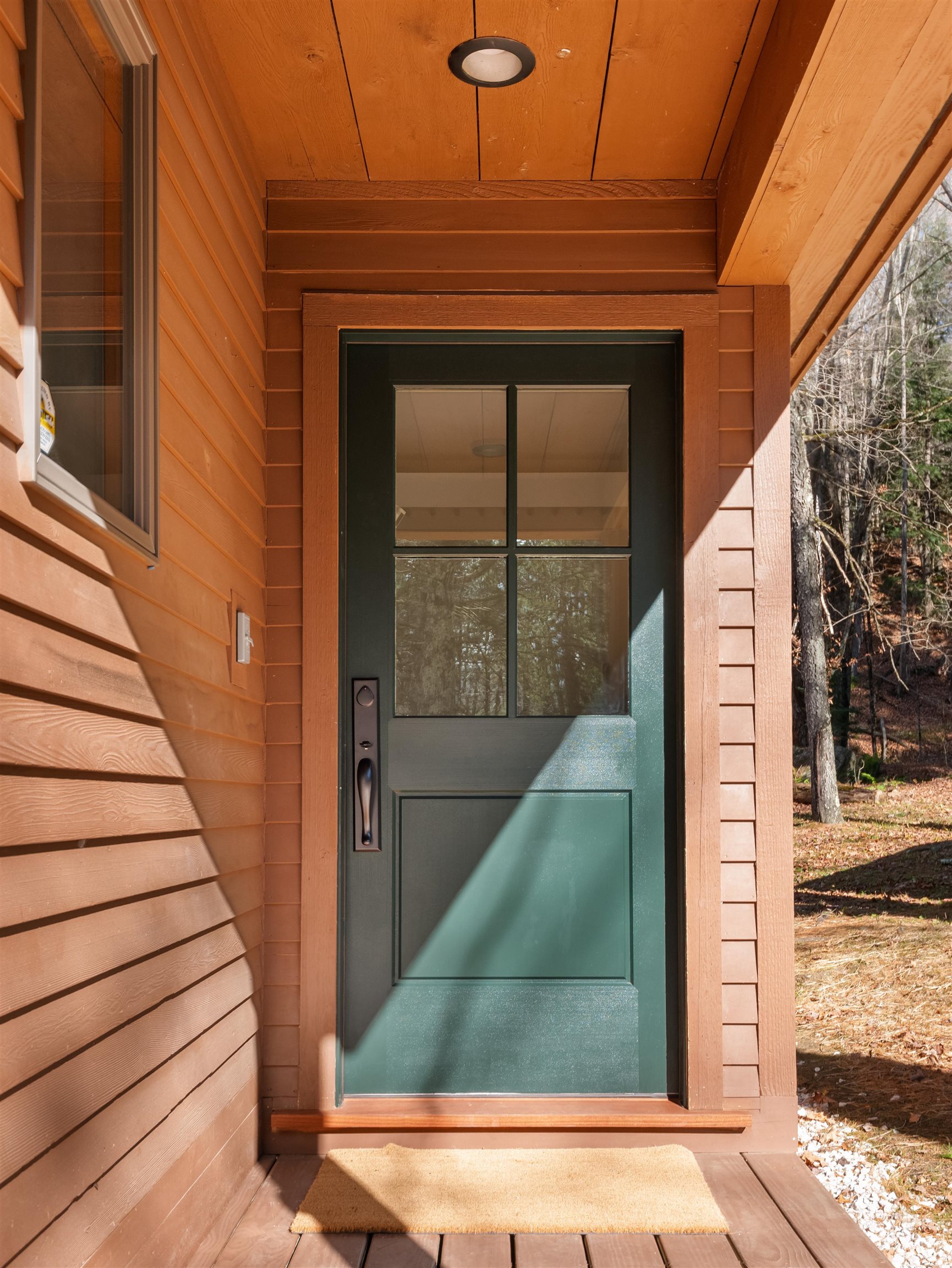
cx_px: 476
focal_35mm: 36
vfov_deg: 51.3
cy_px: 634
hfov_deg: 39.7
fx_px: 1319
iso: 200
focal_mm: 18
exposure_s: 1/160
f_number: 5
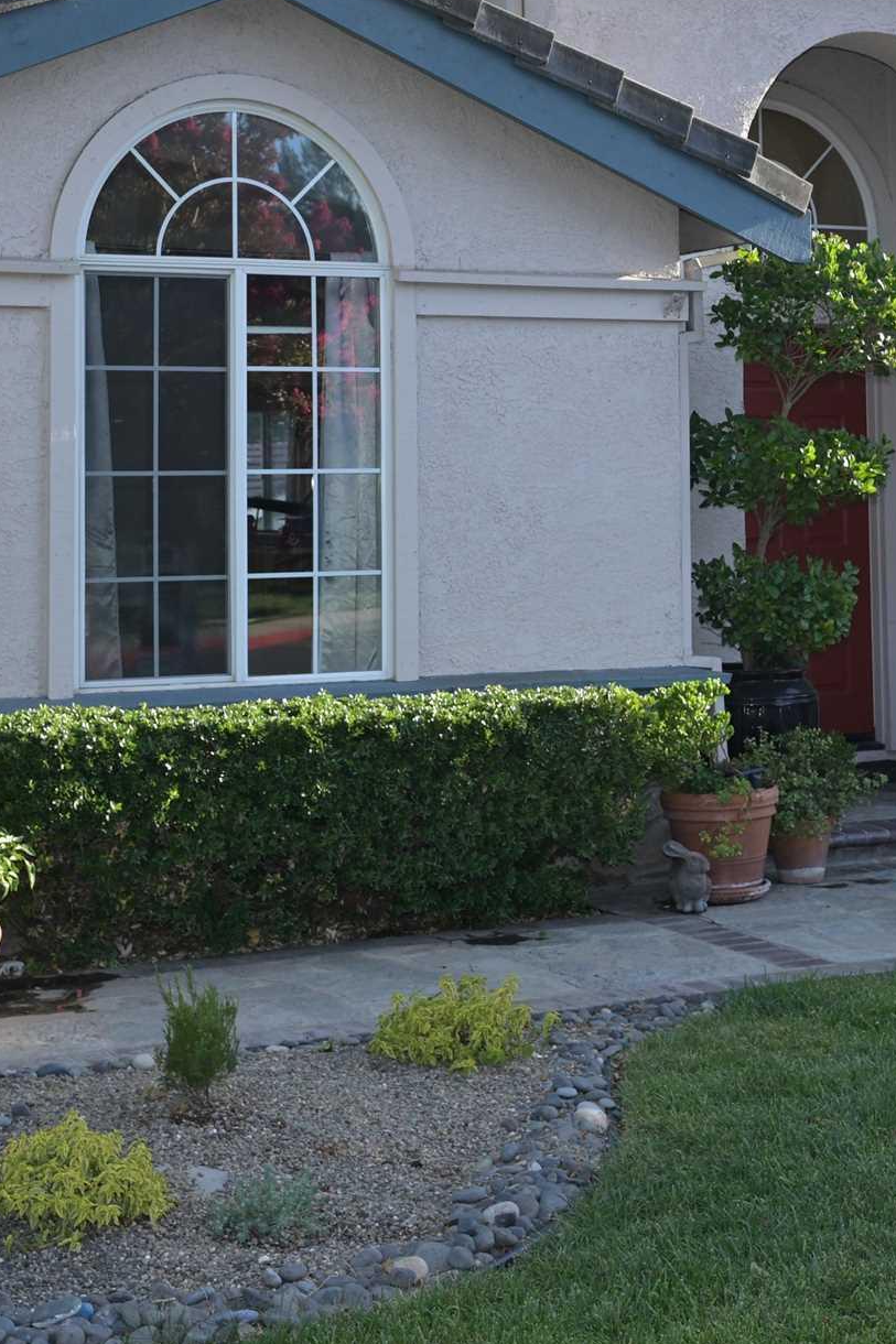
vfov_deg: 29.0
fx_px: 2539
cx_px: 628
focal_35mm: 68
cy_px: 283
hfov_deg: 19.9
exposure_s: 1/200
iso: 100
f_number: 4
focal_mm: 27
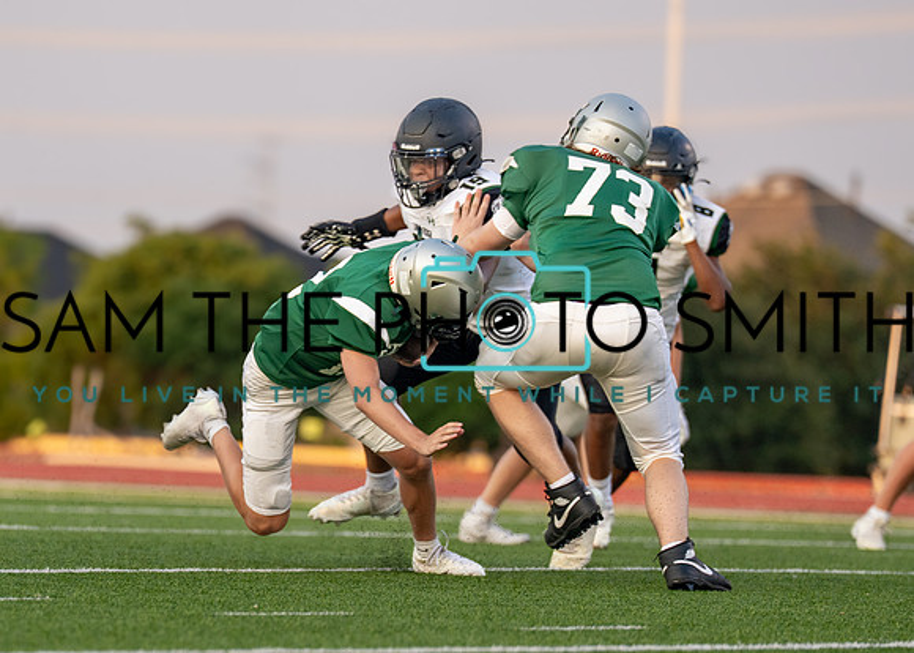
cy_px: 506
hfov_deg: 5.0
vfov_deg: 3.6
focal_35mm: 402
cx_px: 276
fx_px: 10442
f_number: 2.8
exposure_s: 1/1600
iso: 400
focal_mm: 200
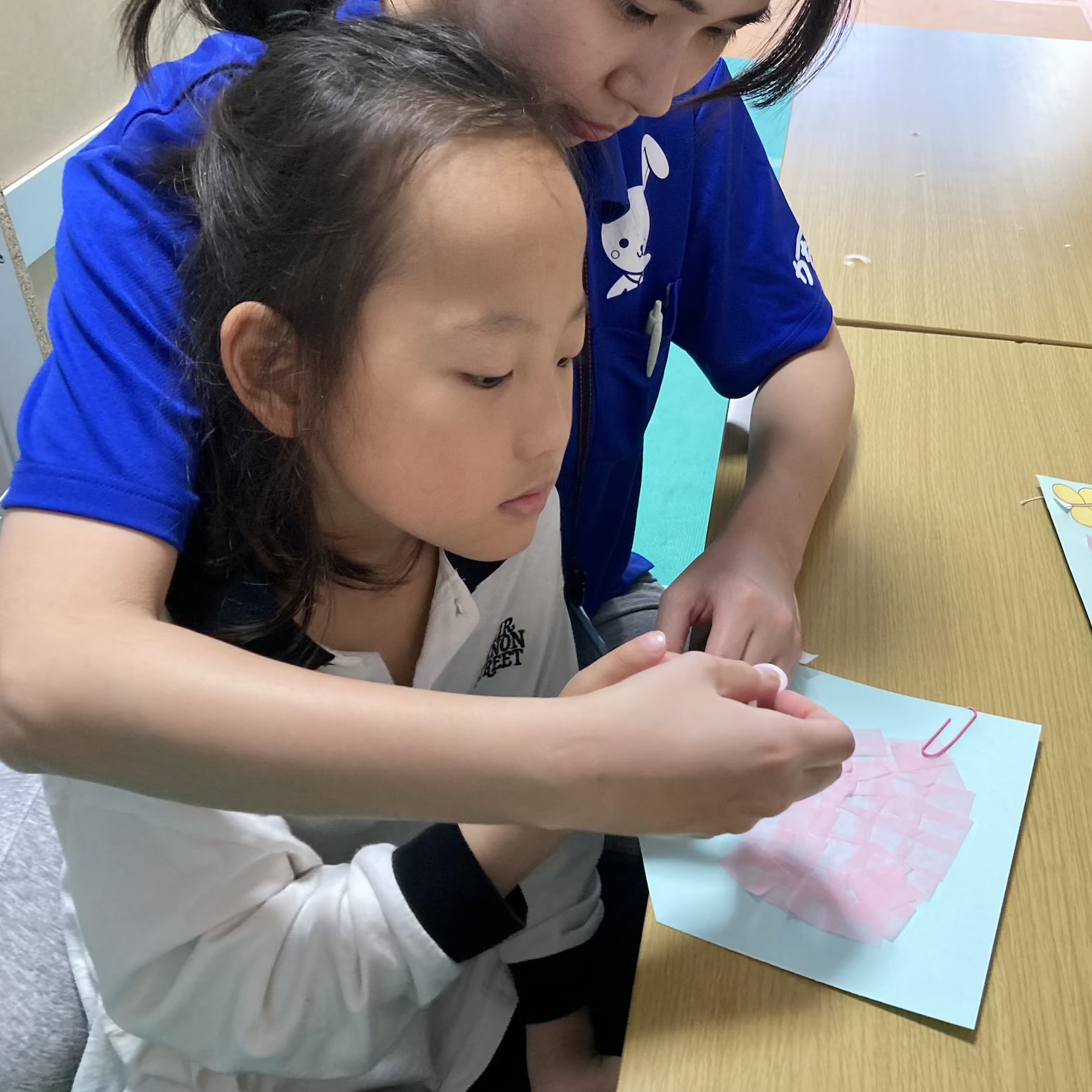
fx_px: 1213
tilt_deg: -37.8
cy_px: 546
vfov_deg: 48.5
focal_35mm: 34
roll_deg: -1.2
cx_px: 668
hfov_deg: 48.1
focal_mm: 3.99
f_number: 1.8
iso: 200
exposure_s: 1/60
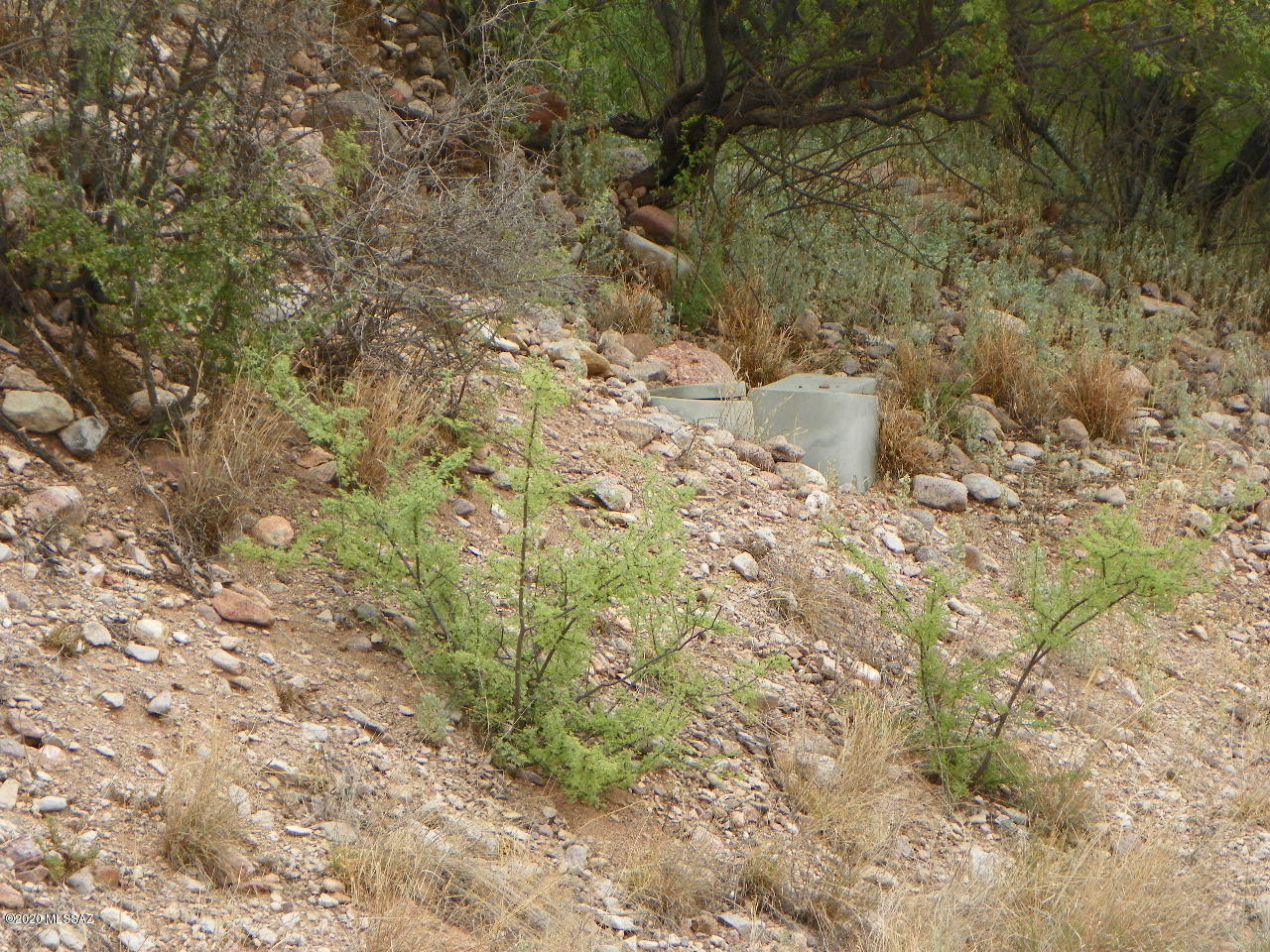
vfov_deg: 8.6
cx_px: 635
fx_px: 6310
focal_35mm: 172
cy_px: 476
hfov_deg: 11.5
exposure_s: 1/160
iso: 64
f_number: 4.5
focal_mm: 30.7
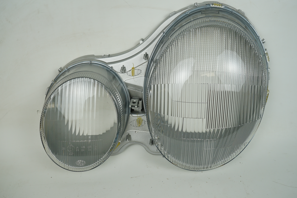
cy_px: 97
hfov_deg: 54.4
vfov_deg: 37.8
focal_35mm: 35
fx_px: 289
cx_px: 158
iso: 200
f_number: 7.1
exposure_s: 1/200
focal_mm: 32
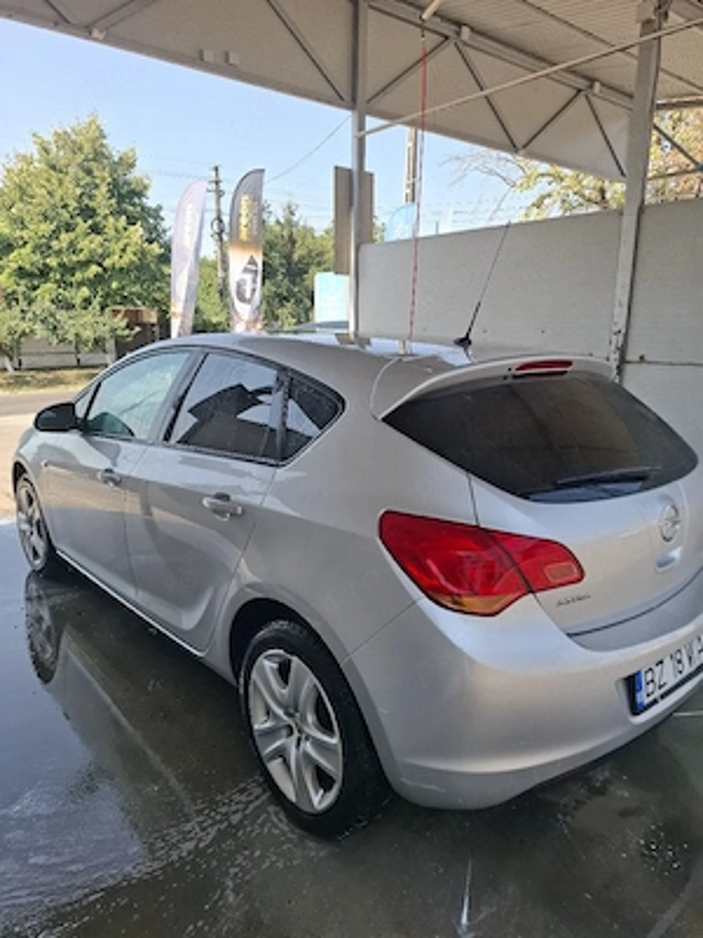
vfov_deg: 73.9
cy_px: 469
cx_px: 352
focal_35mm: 23
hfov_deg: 58.9
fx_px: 623
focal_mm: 5.54
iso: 50
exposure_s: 1/909
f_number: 1.8
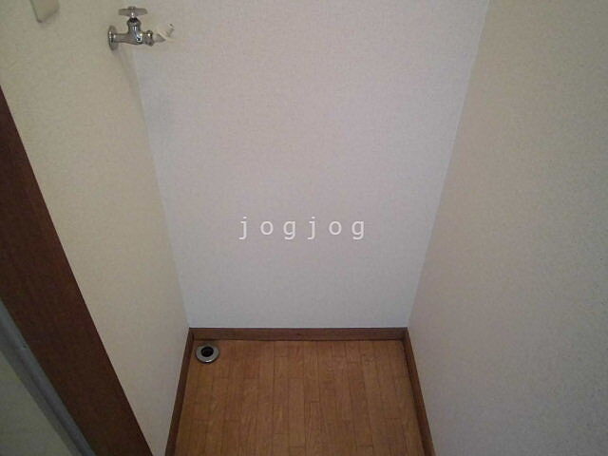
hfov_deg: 67.3
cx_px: 304
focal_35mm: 26
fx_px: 457
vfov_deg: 53.1
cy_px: 228
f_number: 2.8
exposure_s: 1/60
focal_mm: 4.7
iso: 800
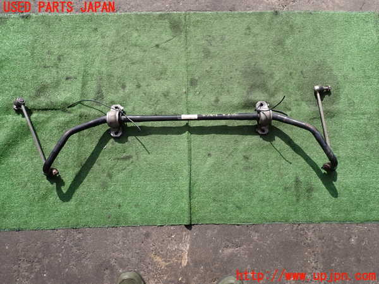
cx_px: 190
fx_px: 274
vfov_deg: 54.9
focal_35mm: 25
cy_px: 142
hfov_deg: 69.4
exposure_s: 1/1000
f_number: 2.8
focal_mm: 4.5
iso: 100
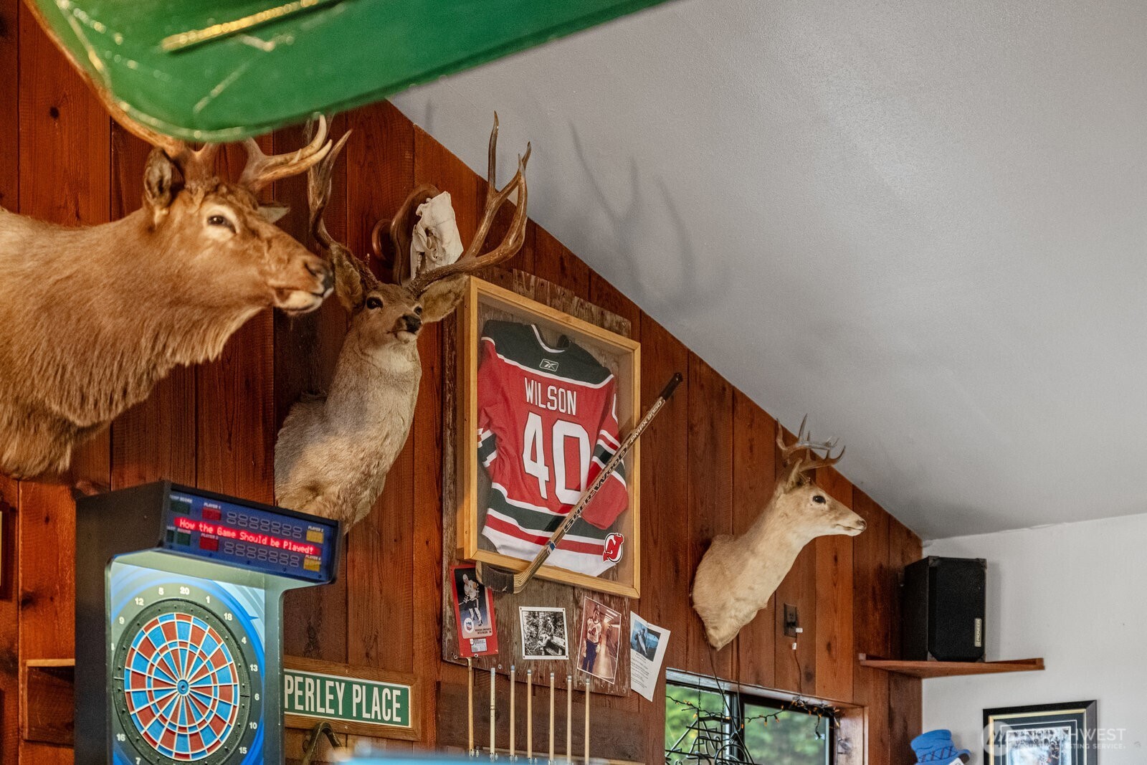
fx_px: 1816
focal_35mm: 57
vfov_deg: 23.8
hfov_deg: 35.1
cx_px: 574
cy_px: 382
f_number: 2.3
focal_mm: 57
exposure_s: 1/60
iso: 4000
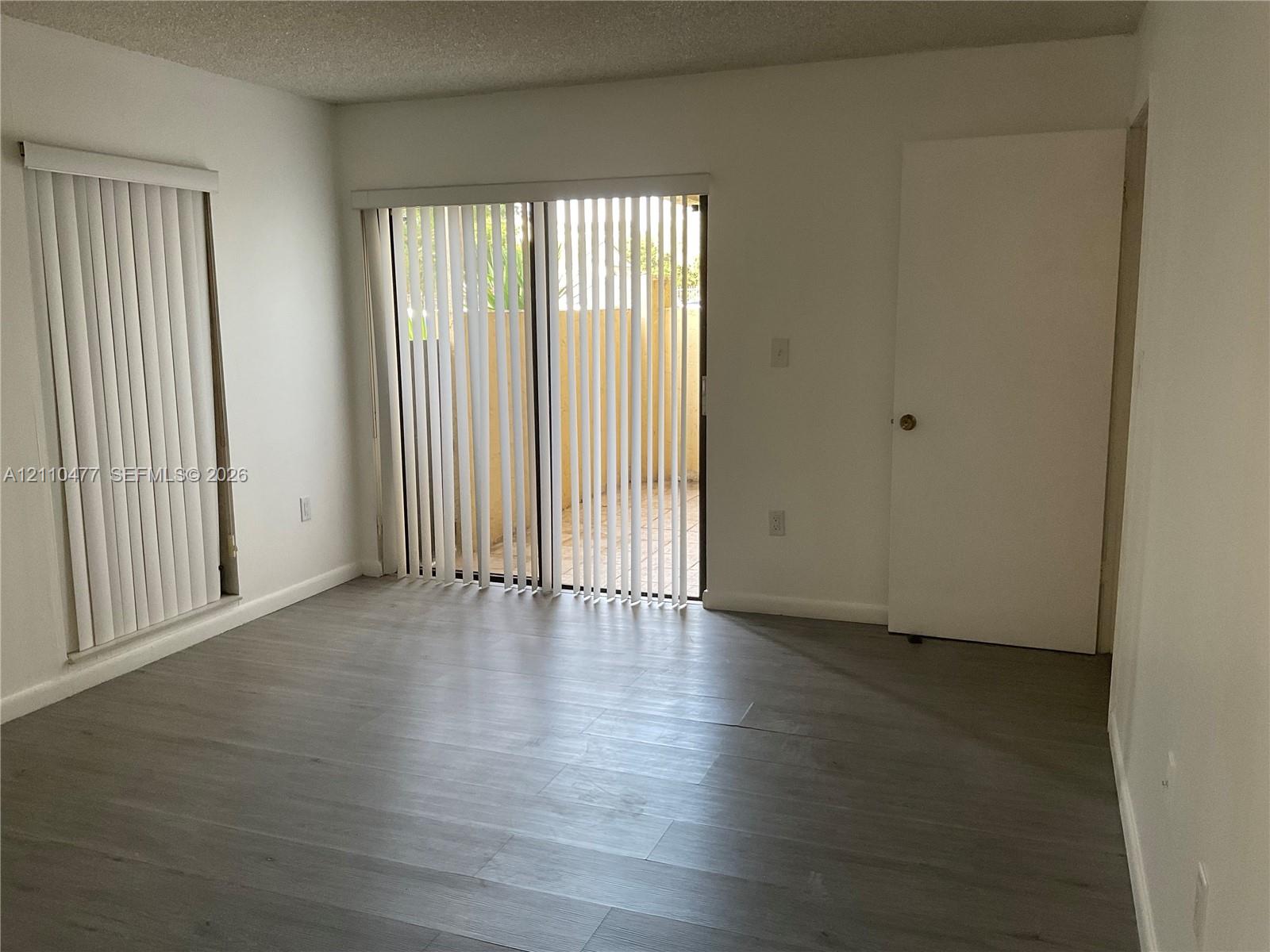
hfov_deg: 61.7
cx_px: 635
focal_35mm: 29
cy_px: 476
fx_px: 1064
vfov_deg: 48.2
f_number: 1.8
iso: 64
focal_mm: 3
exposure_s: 1/60
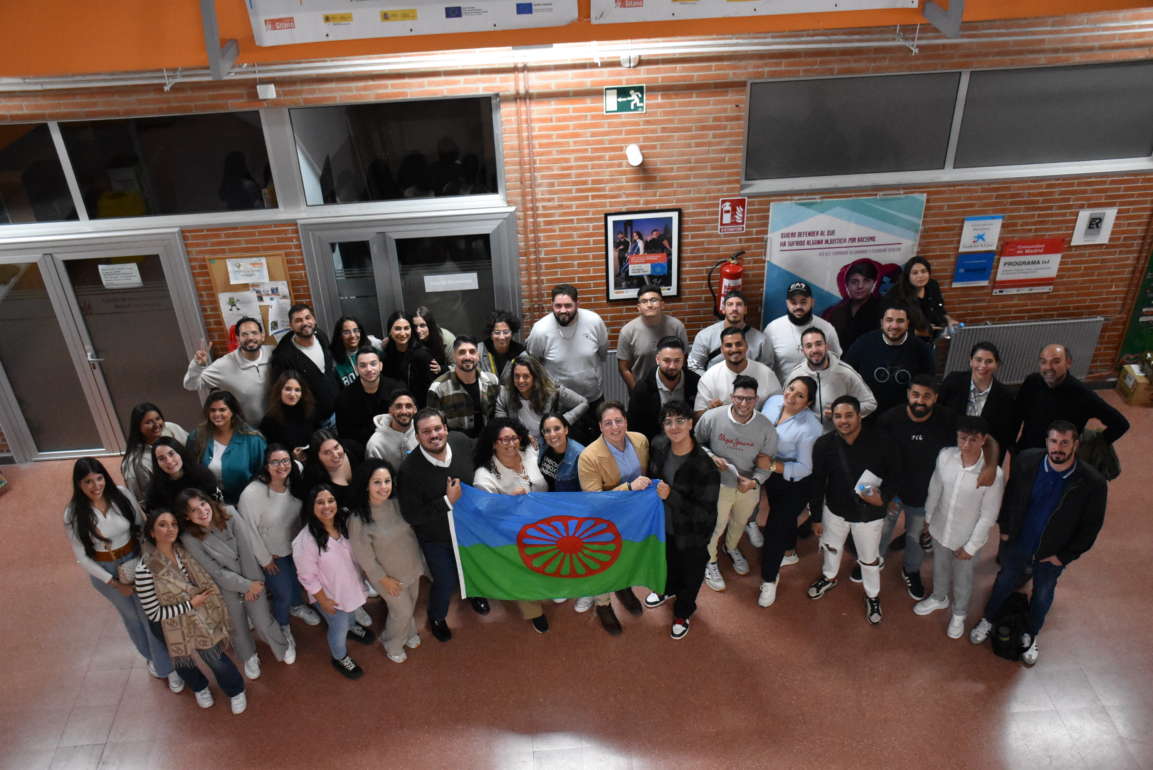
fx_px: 1106
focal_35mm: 34
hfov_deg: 55.1
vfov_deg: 38.4
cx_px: 576
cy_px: 385
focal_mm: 23
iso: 5000
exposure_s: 1/60
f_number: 3.8
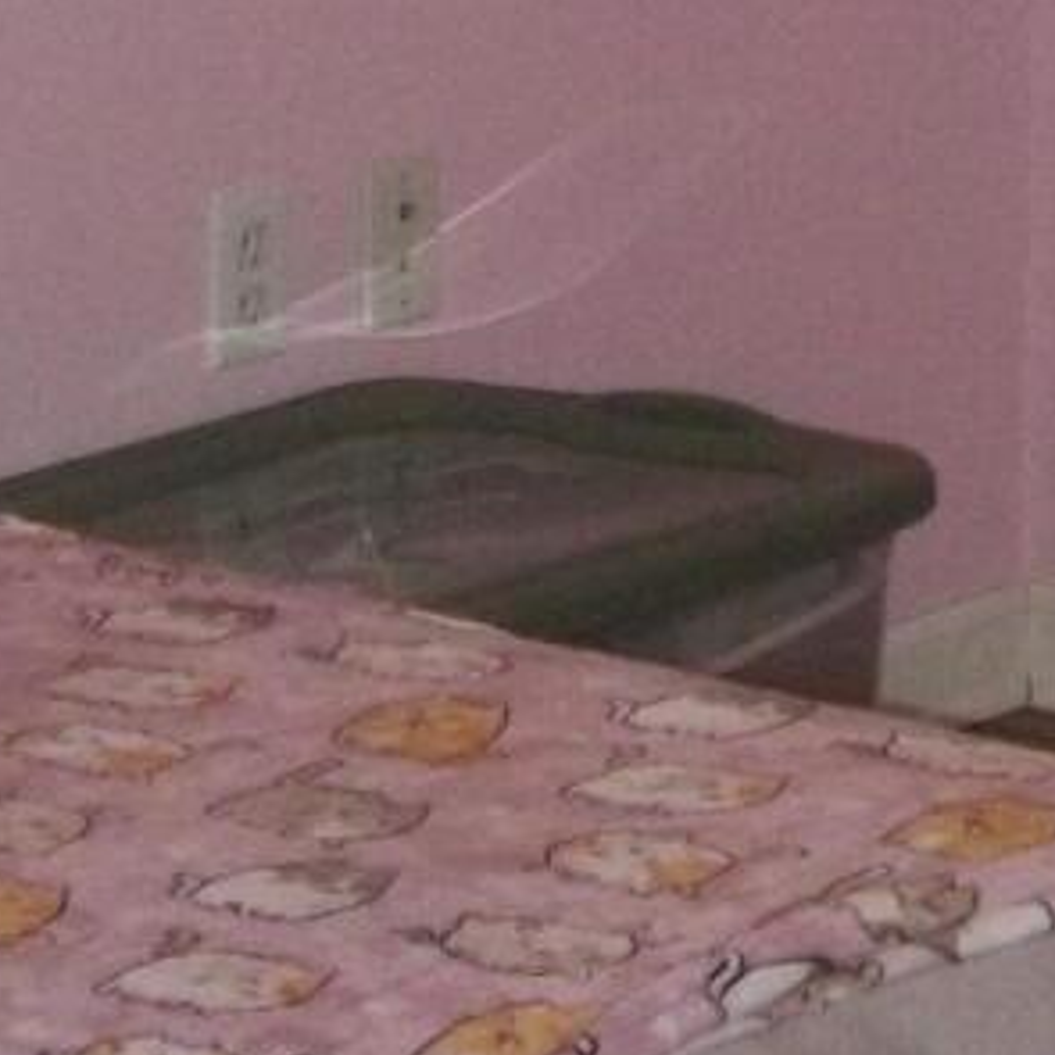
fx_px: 6620
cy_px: -1016
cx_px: 1767
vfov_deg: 8.6
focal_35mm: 192
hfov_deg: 8.8
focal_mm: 5.7
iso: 160
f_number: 2.9
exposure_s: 1/30
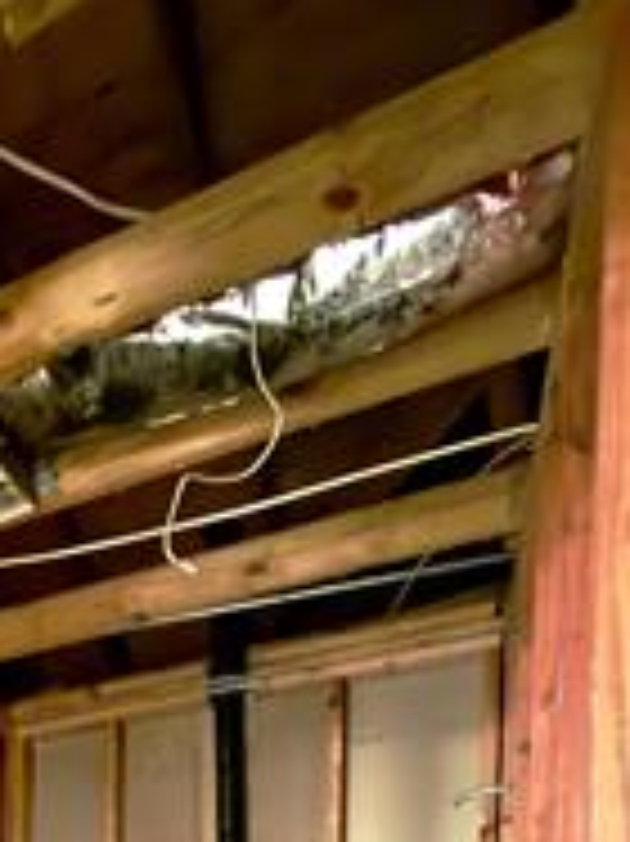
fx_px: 875
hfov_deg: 34.2
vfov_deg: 36.1
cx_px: -68
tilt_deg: -0.7
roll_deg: -0.7
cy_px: 1072
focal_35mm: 36
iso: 1000
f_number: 2.2
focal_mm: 2.22
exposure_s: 1/12
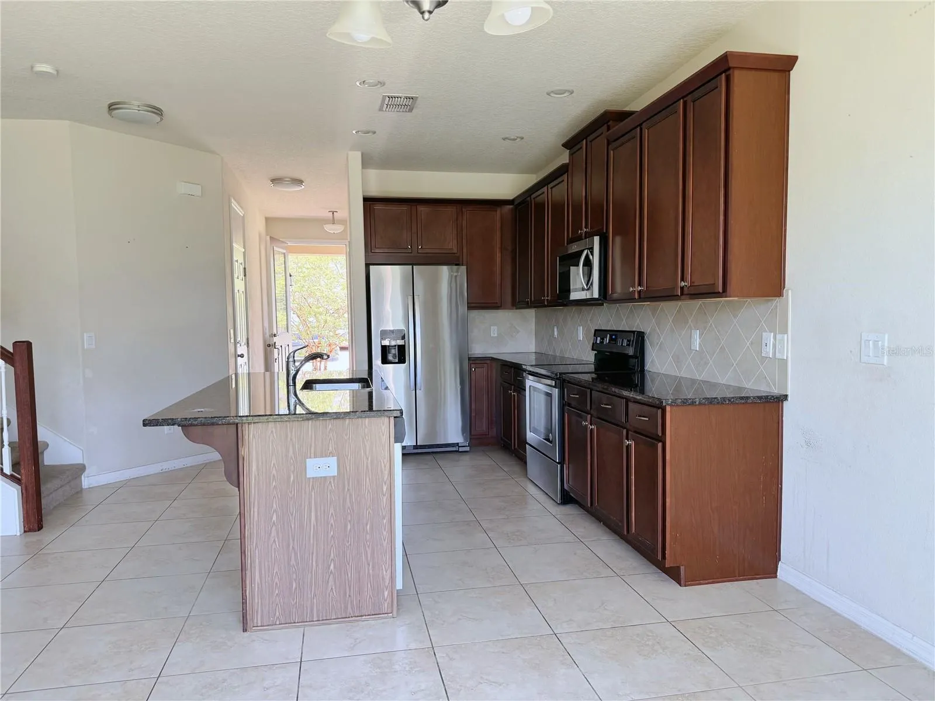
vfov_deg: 56.8
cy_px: 350
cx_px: 468
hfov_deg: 71.6
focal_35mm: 24
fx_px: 648
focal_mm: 6.76
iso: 160
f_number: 1.78
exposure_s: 1/121
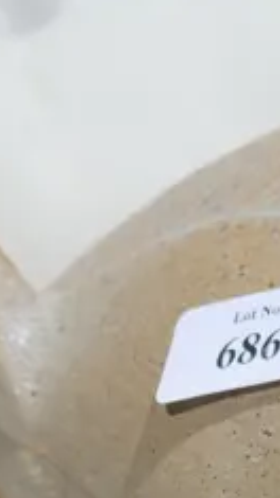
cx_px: 115
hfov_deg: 7.1
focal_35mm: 171
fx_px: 2259
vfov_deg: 12.0
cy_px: 736
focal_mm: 18
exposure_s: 1/60
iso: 250
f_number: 4
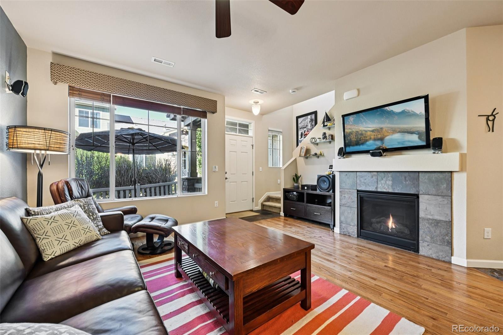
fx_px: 196
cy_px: 168
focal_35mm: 14
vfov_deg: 81.2
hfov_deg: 104.3
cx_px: 252
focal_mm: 14
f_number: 8
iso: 400
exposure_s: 1/10
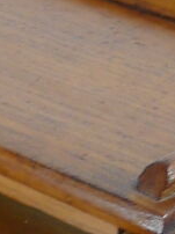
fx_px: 1500
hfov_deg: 6.4
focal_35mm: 222
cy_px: 299
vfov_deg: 8.8
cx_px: -253
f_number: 3.3
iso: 100
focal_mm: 4.6
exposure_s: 1/20
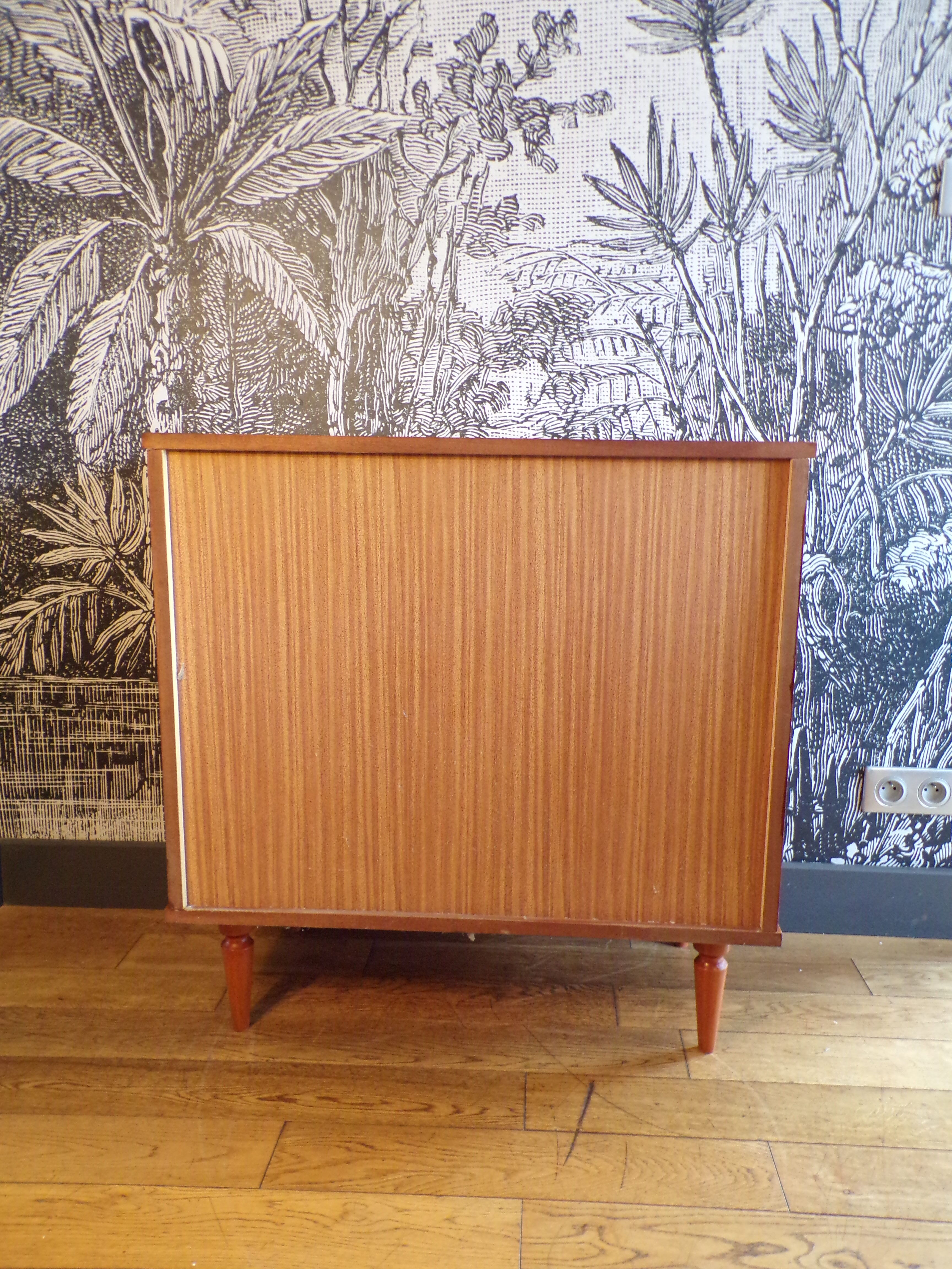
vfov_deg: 63.4
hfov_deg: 49.7
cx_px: 476
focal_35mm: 28
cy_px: 634
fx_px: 1027
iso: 368
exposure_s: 1/17
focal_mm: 5
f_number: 3.1
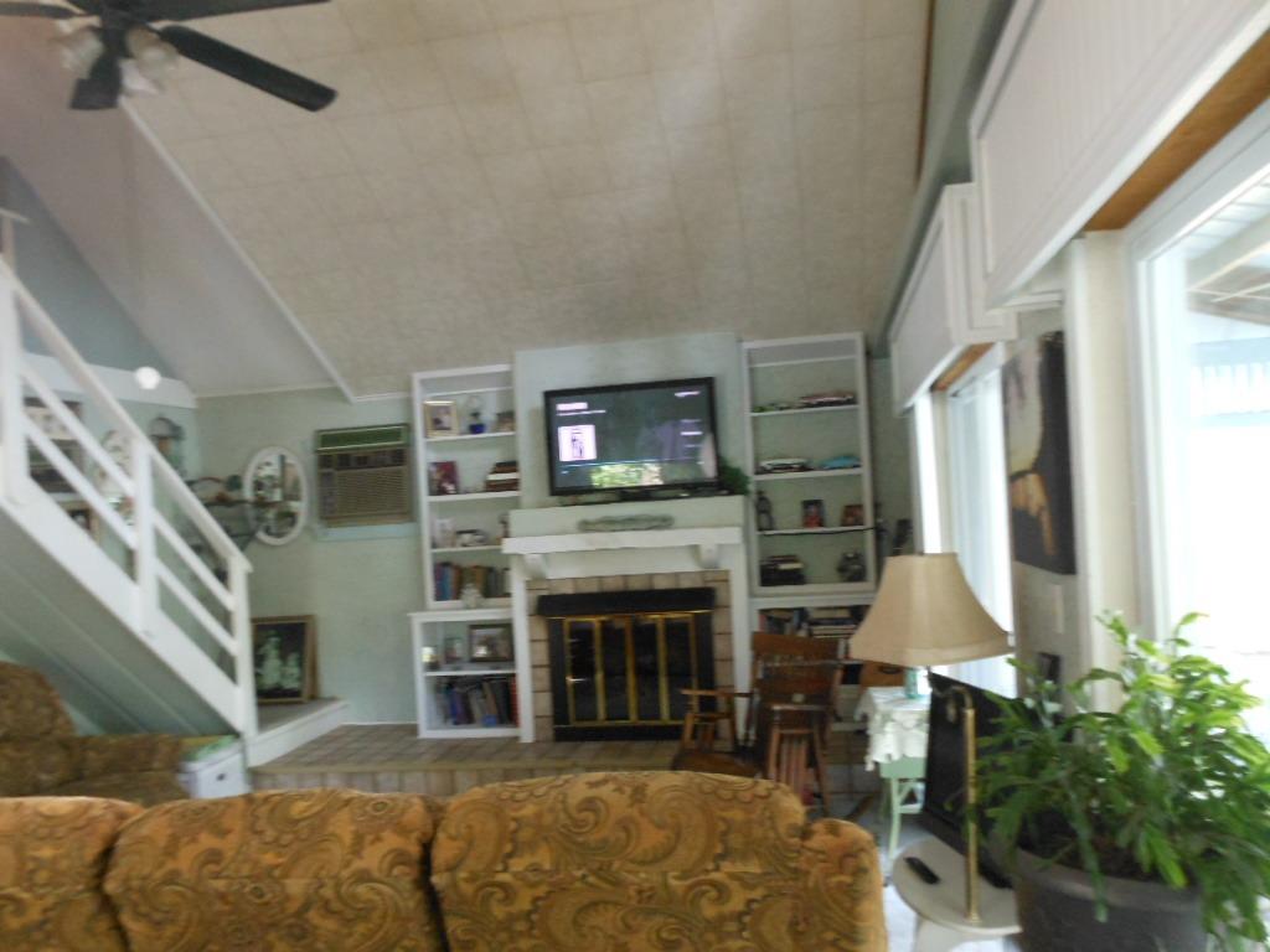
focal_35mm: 25
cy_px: 476
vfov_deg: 54.9
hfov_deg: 69.4
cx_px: 635
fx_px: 917
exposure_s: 1/20
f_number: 3.2
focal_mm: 4.5
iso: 400
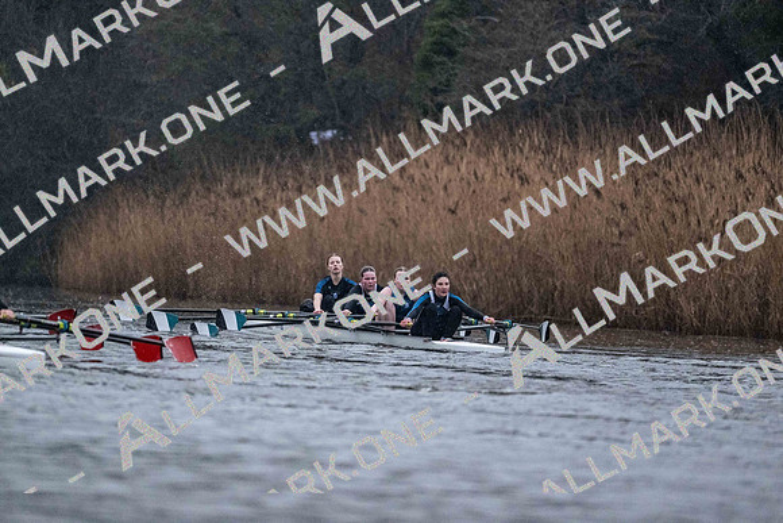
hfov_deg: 5.2
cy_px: 262
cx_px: 392
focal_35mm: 400
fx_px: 8702
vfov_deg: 3.4
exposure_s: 1/1600
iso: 9000
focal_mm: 400
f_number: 4.5
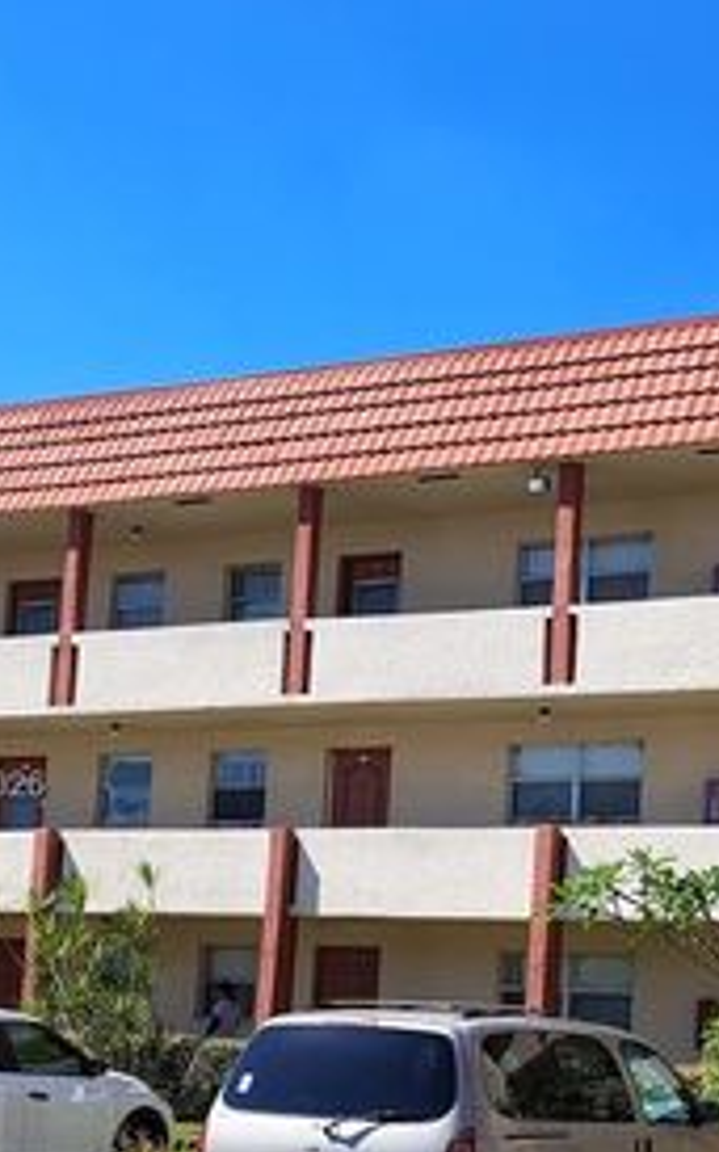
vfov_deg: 32.6
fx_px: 1946
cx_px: 664
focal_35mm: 62
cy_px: 788
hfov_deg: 20.5
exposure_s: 1/1642
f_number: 1.8
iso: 100
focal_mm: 5.56
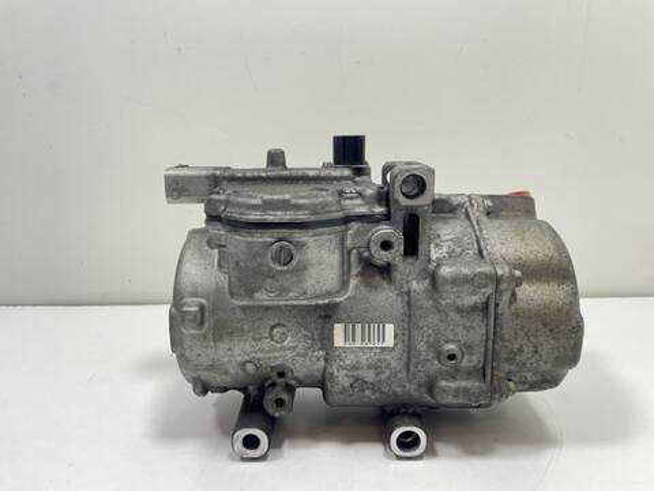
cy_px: 246
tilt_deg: -12.7
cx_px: 327
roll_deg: +0.8
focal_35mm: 26
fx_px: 491
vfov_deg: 53.1
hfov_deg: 67.3
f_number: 1.6
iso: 80
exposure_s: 1/50
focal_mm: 4.2
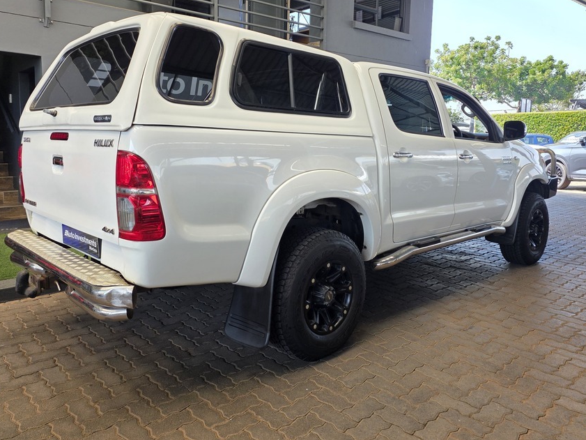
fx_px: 474
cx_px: 282
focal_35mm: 28
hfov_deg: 63.4
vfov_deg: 49.5
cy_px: 176
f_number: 1.7
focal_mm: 6.25
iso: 40
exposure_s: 1/180
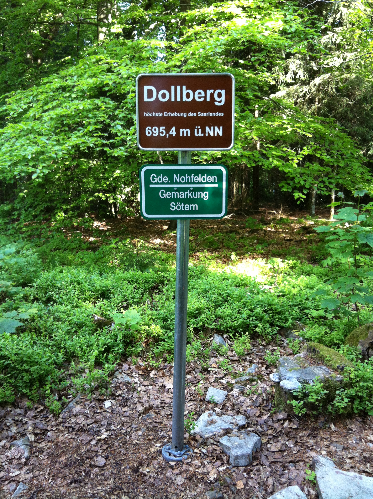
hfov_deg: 40.6
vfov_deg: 52.7
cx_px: 186
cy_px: 250
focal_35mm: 35
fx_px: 504
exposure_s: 1/60
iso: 100
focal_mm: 3.85
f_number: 2.8
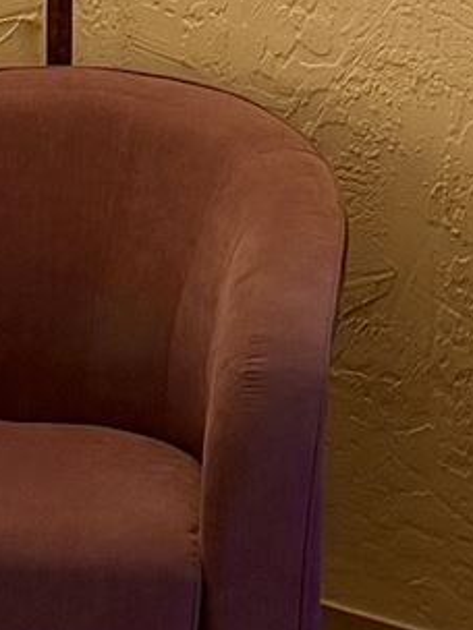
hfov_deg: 8.1
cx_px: 85
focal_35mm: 182
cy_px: -213
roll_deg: -0.3
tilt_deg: -7.4
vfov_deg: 10.6
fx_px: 3316
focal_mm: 6.76
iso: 200
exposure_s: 1/129
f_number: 1.78
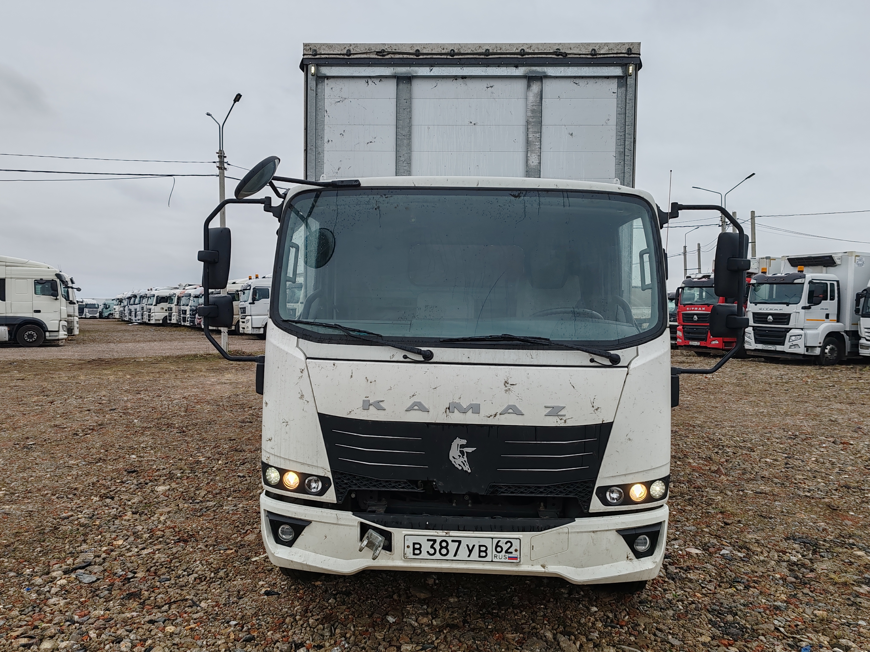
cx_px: 435
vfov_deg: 51.4
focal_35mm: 27
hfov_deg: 65.3
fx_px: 679
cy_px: 326
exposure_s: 1/100
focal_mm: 6.12
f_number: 1.9
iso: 125
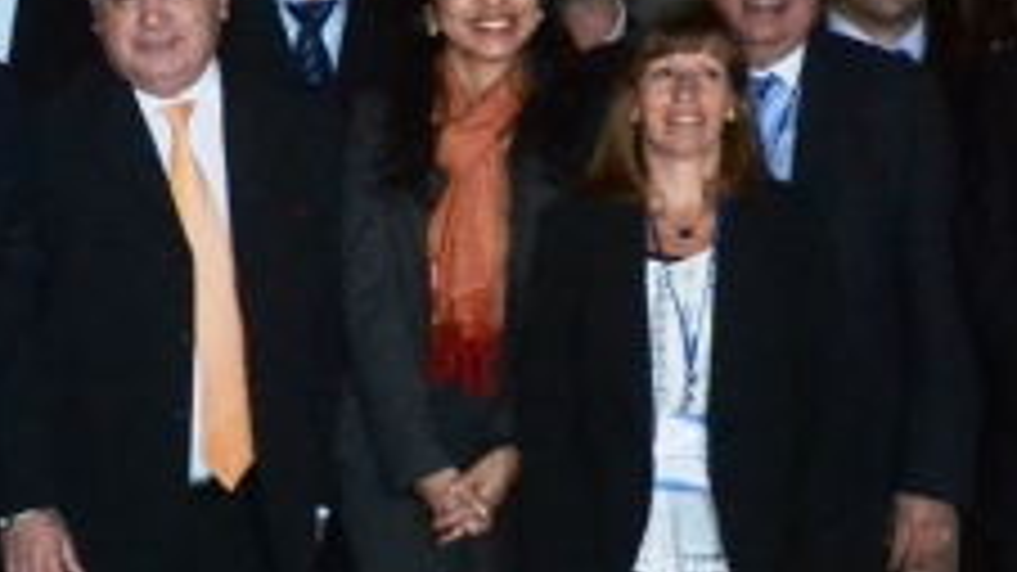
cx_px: 162
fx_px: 4610
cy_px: 169
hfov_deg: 12.5
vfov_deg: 7.1
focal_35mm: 171
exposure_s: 1/160
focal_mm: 24
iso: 3200
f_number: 6.3
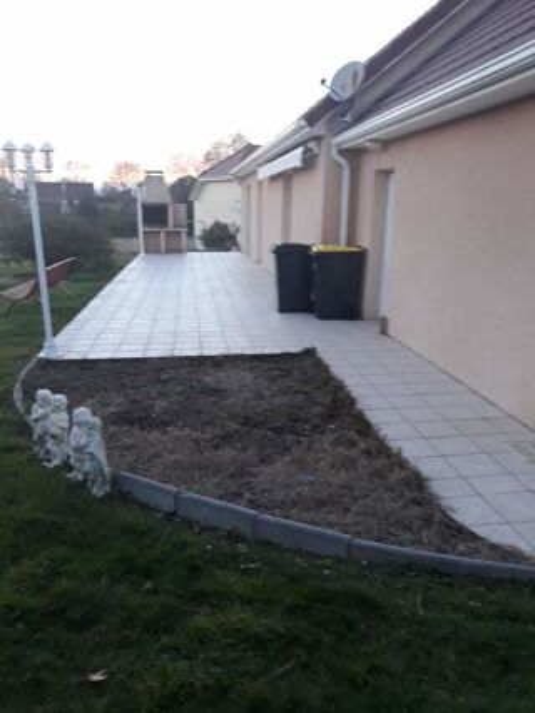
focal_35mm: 27
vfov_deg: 65.3
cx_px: 268
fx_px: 557
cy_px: 356
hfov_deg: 51.3
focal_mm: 3.71
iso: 50
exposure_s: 1/50
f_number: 1.7
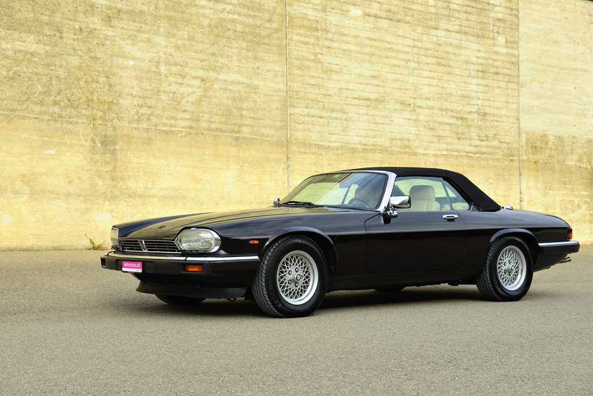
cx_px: 296
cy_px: 198
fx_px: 906
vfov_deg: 24.7
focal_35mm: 55
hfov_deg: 36.2
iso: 250
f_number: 8
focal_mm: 55
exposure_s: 1/160
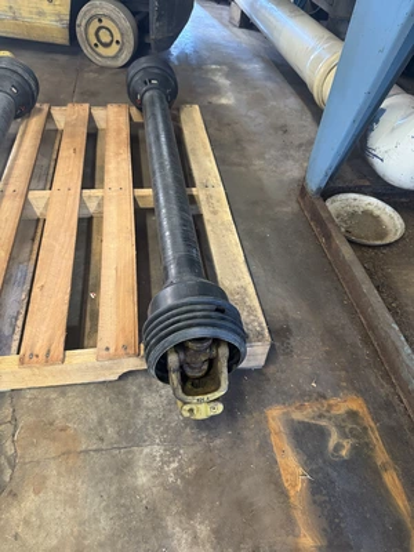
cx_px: 207
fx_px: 383
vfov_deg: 71.6
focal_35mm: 24
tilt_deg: -46.3
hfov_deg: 56.8
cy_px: 276
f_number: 1.78
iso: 640
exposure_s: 1/60
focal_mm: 6.76
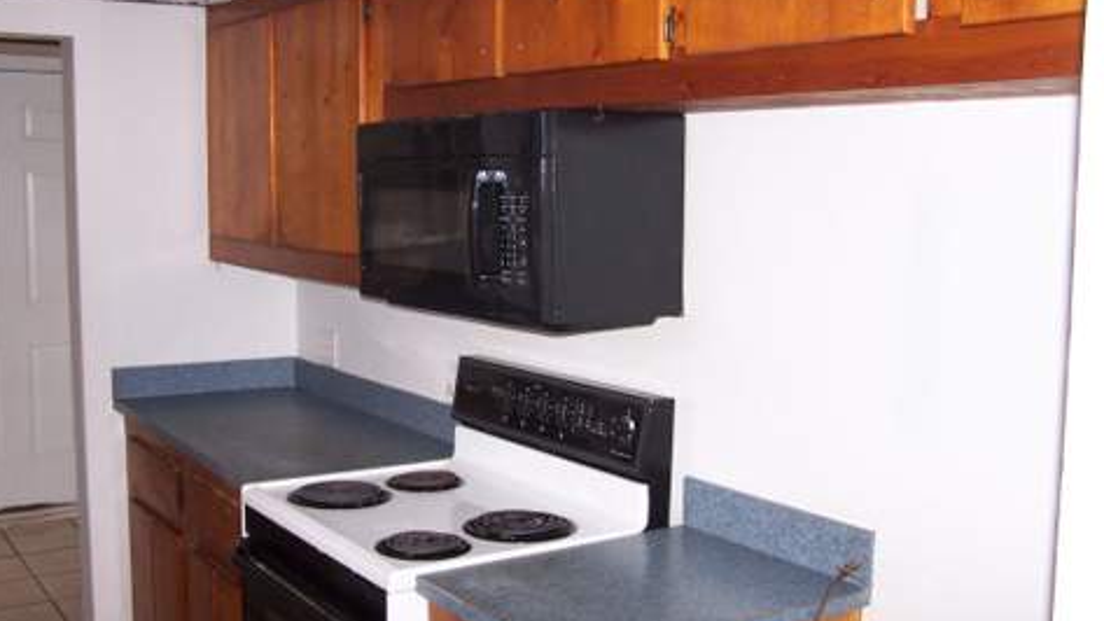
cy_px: 313
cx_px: 548
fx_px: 1229
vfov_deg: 28.3
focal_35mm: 42
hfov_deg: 48.4
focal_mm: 6.3
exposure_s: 1/60
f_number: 2.8
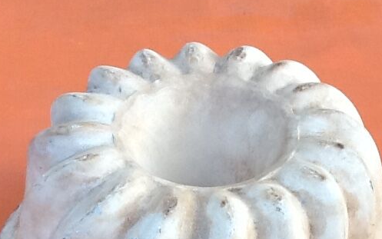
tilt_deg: -45.8
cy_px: 244
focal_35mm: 90
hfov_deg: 23.0
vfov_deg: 14.3
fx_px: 937
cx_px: 211
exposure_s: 1/120
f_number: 2.4
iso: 50
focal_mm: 2.03
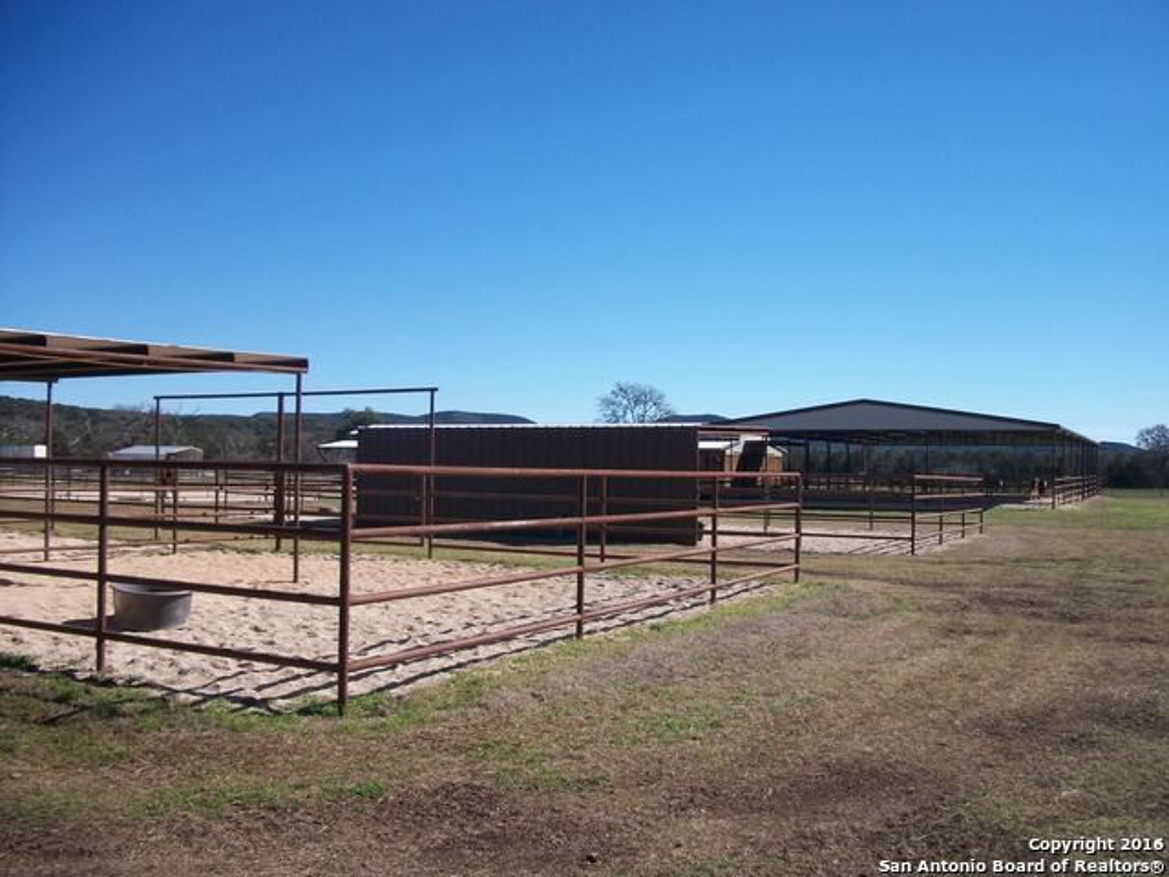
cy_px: 438
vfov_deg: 44.2
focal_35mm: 32
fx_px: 1081
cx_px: 584
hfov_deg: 56.8
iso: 80
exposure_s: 1/200
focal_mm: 5.7
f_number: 8.8
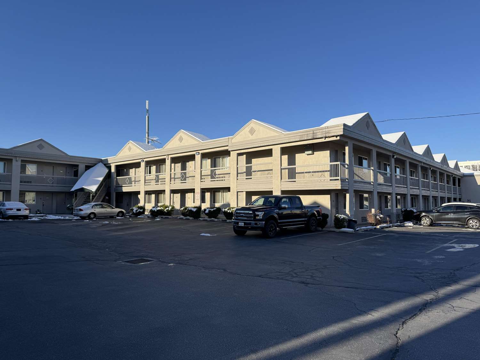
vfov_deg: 56.8
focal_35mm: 24
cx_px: 240
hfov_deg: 71.6
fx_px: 333
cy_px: 180
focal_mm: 6.76
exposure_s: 1/3802
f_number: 1.78
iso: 80
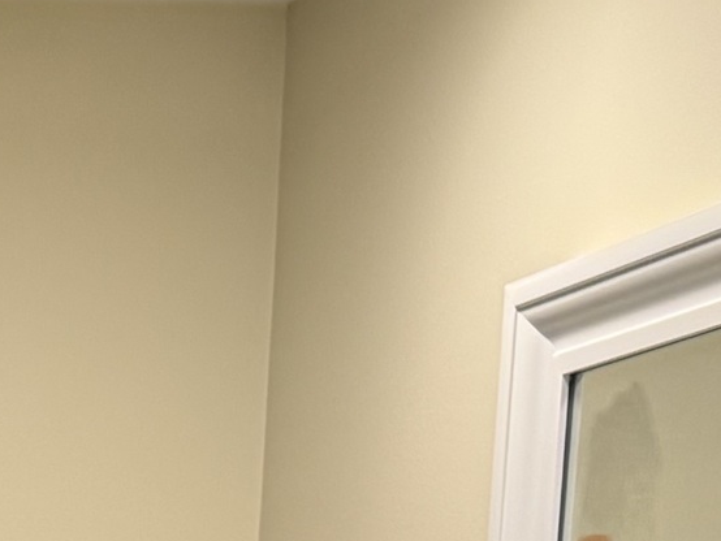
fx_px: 2771
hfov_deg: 13.1
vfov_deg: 9.6
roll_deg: -0.7
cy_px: 1393
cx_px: -664
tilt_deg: -11.0
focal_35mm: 133
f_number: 1.78
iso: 125
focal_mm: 6.76
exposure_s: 1/120
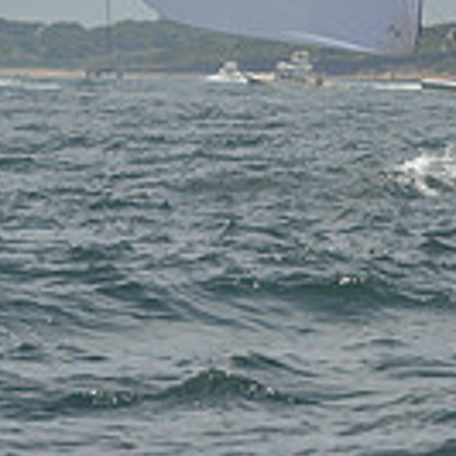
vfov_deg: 2.4
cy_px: -305
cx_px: 615
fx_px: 11044
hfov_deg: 2.4
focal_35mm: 741
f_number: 11
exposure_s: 1/800
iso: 280
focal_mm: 200
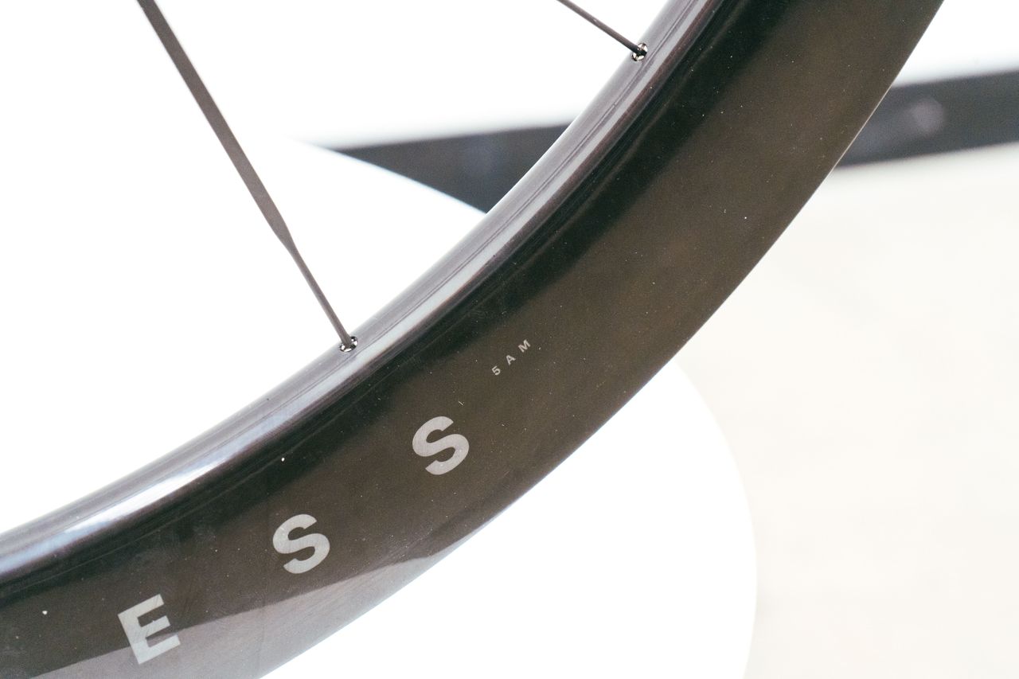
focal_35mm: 70
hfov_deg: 28.8
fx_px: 1981
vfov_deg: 19.5
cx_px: 510
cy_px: 340
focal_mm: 70
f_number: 7.1
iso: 5000
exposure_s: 1/125
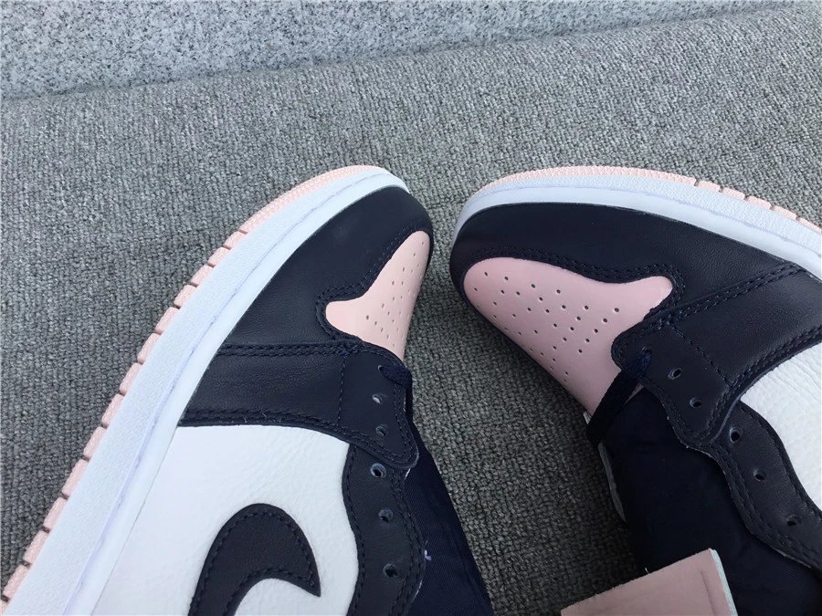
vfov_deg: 45.4
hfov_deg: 58.4
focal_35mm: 31
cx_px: 411
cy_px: 308
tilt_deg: -58.4
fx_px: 736
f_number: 2.4
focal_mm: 3.3
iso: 25
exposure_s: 1/364
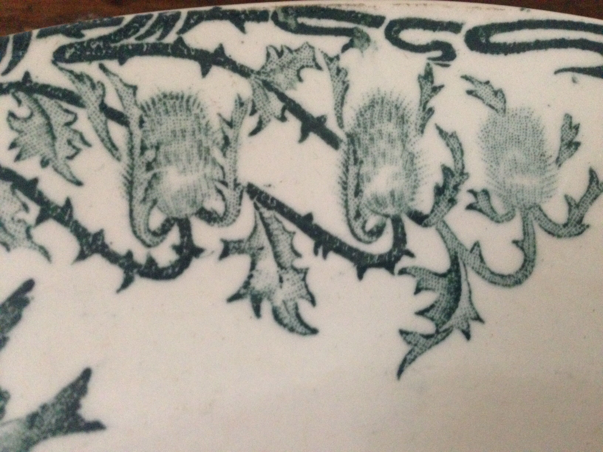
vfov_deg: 42.9
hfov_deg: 55.4
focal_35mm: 33
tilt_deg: -58.3
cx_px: 302
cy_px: 226
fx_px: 575
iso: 500
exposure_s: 1/15
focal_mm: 4.12
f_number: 2.4
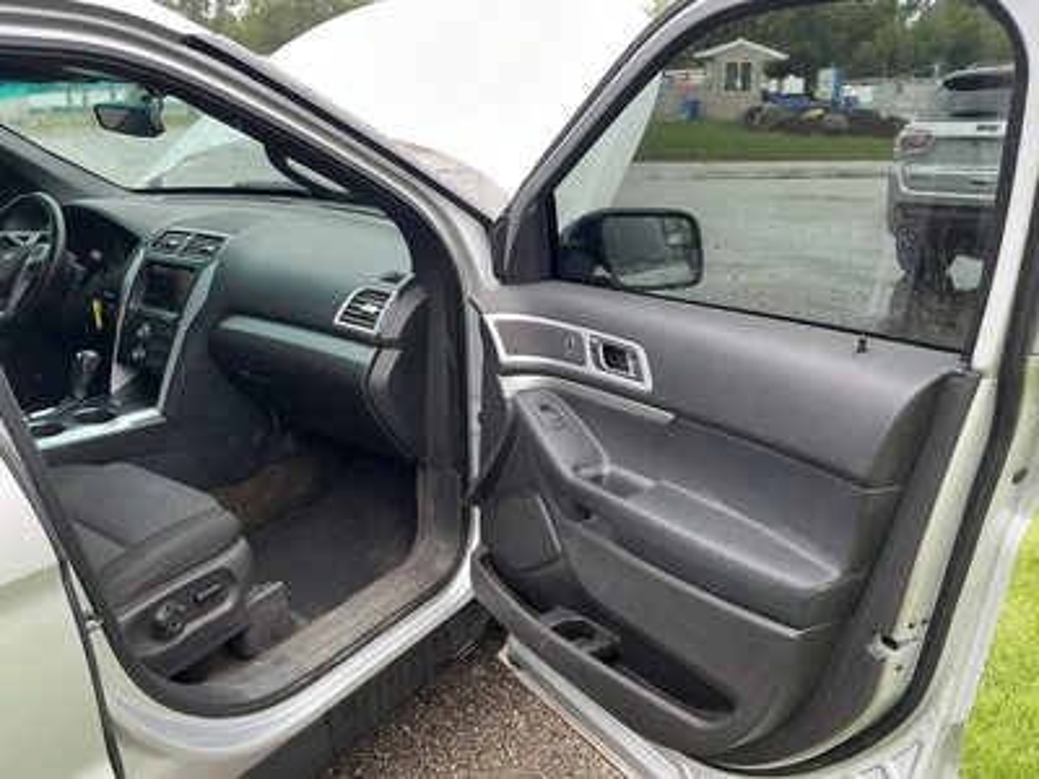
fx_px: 840
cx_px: 520
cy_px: 390
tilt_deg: -14.9
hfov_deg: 63.4
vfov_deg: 49.7
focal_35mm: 28
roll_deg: +1.0
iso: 25
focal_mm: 3
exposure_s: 1/122
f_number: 1.8
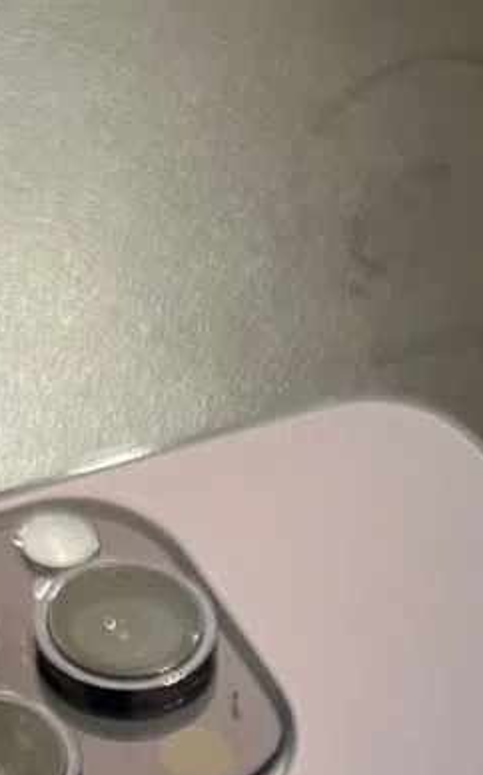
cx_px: 563
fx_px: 2046
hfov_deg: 13.1
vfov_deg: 18.1
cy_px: 1295
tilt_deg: -60.2
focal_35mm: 97
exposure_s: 1/50
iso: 400
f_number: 1.5
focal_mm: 5.7
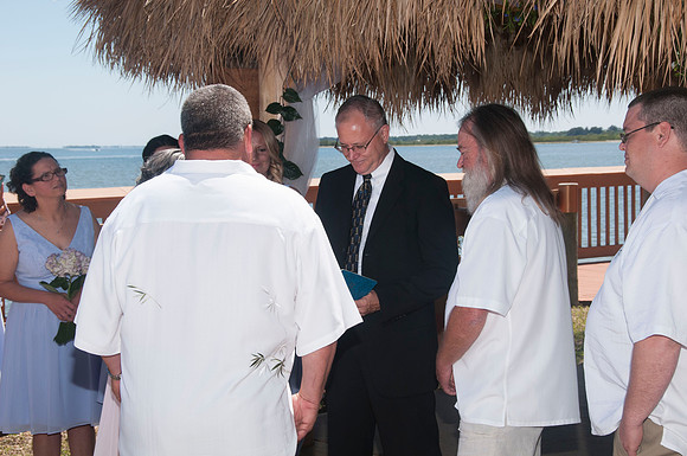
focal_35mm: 72
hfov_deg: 28.1
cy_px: 228
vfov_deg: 18.9
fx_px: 1372
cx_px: 344
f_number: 11
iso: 100
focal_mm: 48
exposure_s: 1/250
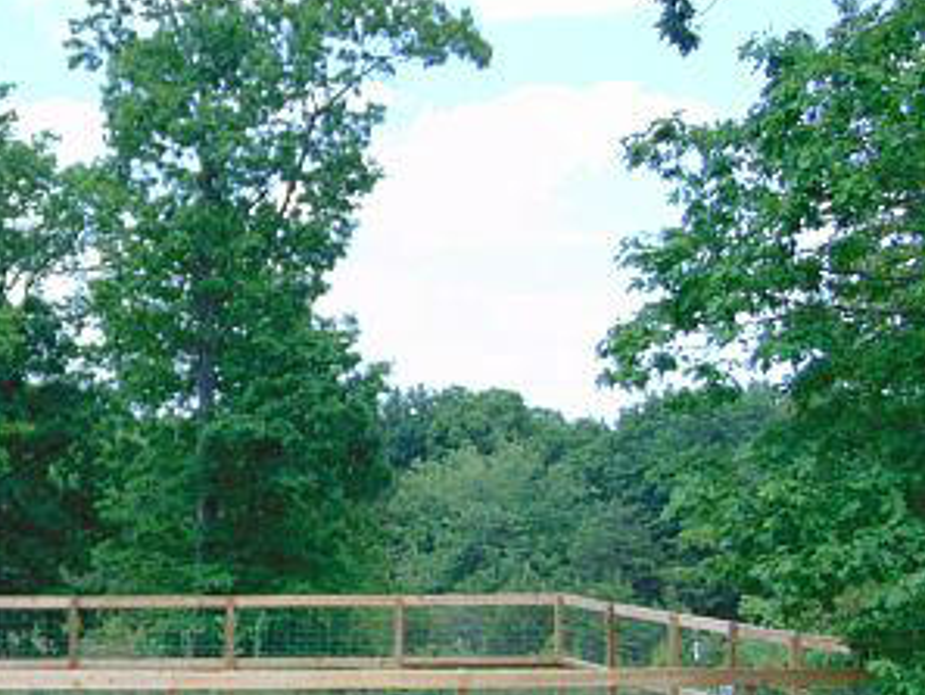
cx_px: 134
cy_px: 480
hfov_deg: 22.8
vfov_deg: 17.5
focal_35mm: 84
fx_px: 2246
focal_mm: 6.9
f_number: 3.3
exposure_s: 1/320
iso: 80
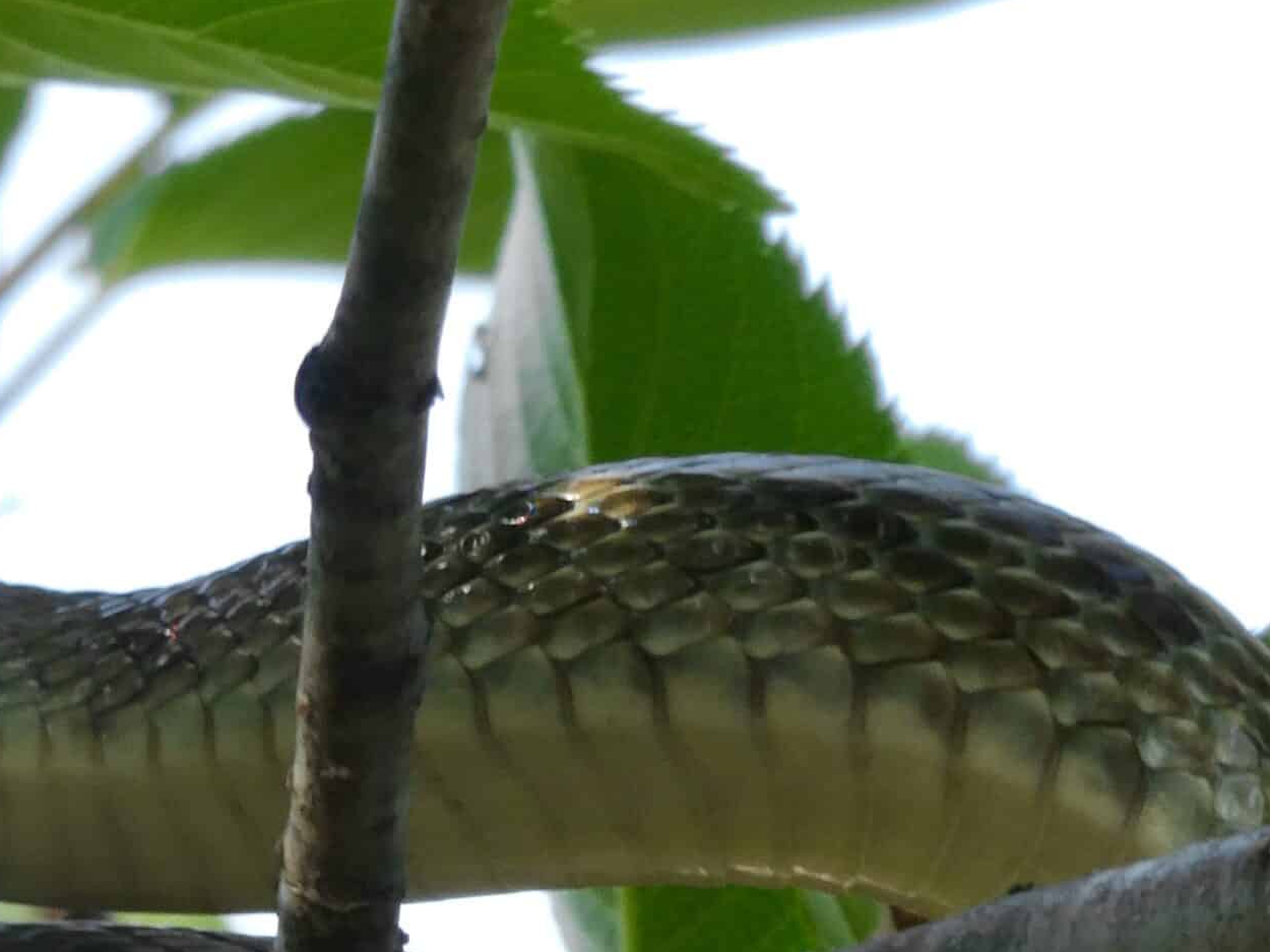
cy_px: 791
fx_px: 13902
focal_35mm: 379
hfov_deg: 5.2
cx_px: 117
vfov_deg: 3.9
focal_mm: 33.2
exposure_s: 1/80
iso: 80
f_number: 5.6
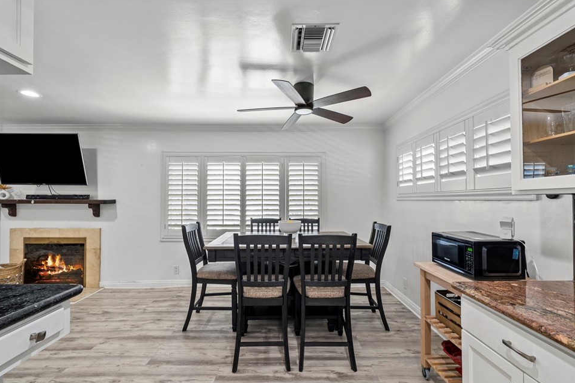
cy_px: 196
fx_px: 240
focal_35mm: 15
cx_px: 286
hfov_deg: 100.4
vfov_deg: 77.3
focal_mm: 14
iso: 100
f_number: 9
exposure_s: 1.3
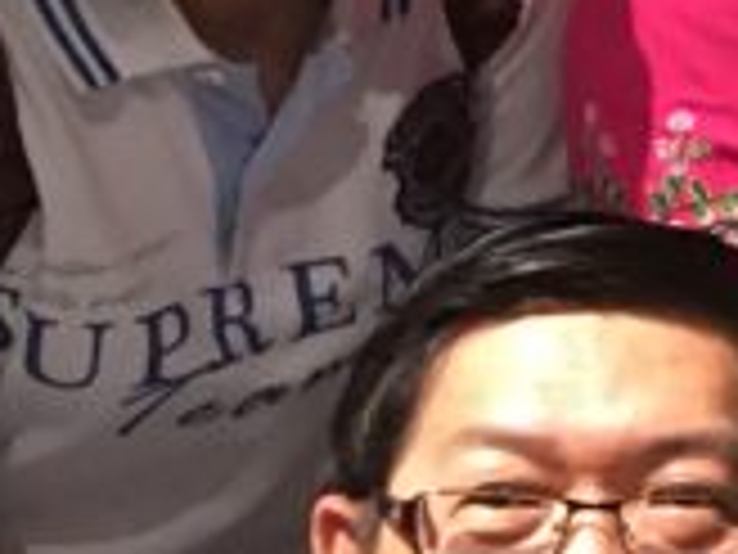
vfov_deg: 8.1
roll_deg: +0.3
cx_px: 2020
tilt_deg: -13.7
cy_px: 25
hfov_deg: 9.2
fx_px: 3880
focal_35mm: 182
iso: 80
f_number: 2.2
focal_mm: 4.15
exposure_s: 1/10
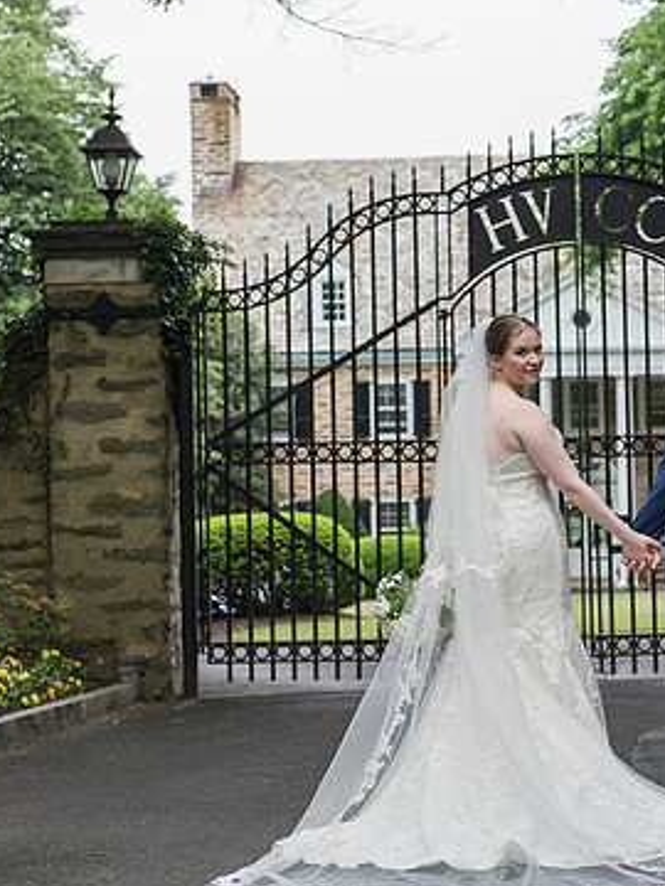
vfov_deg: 21.3
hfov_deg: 15.9
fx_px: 2357
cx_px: 552
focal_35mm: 92
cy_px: 430
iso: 800
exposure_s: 1/640
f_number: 4
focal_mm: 58
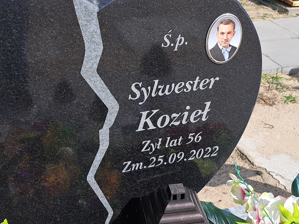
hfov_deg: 71.6
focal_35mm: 24
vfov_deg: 56.8
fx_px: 207
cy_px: 112
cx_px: 150
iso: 50
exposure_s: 1/1101
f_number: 1.8
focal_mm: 5.23
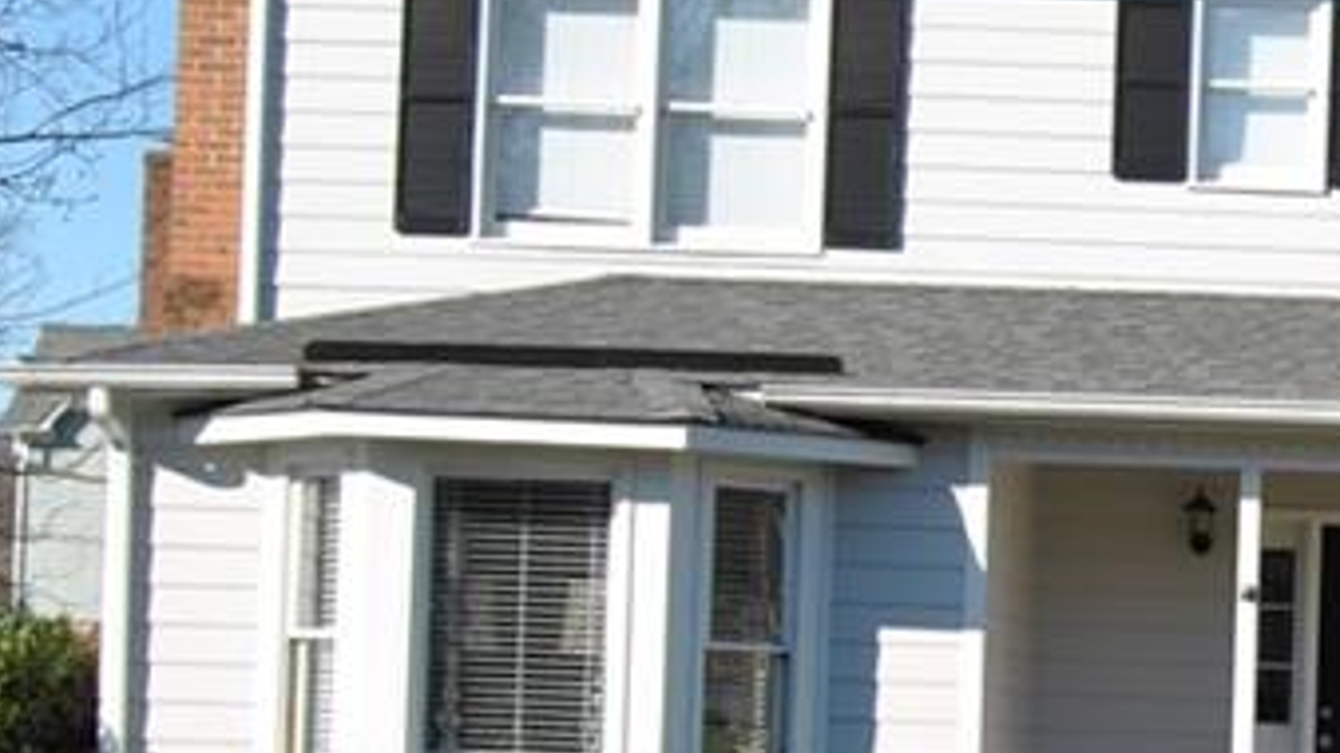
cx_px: 1748
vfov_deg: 11.0
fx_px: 3893
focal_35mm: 110
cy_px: 658
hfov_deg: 18.2
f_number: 7.1
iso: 100
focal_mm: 23
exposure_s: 1/200
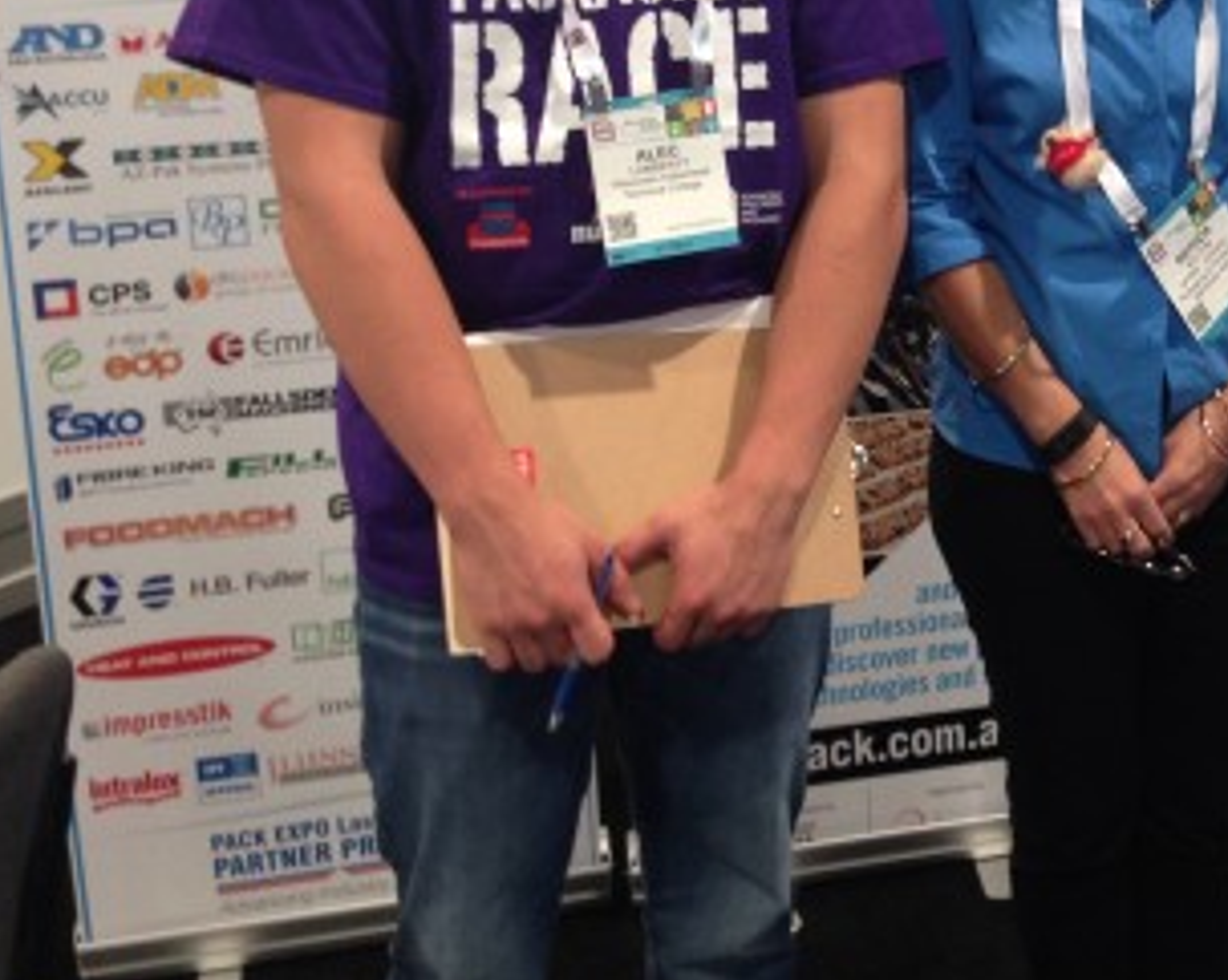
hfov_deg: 26.8
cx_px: 1224
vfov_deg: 22.3
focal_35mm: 67
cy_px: 107
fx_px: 2433
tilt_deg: -8.8
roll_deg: +0.4
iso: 80
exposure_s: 1/20
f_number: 2.4
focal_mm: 4.12
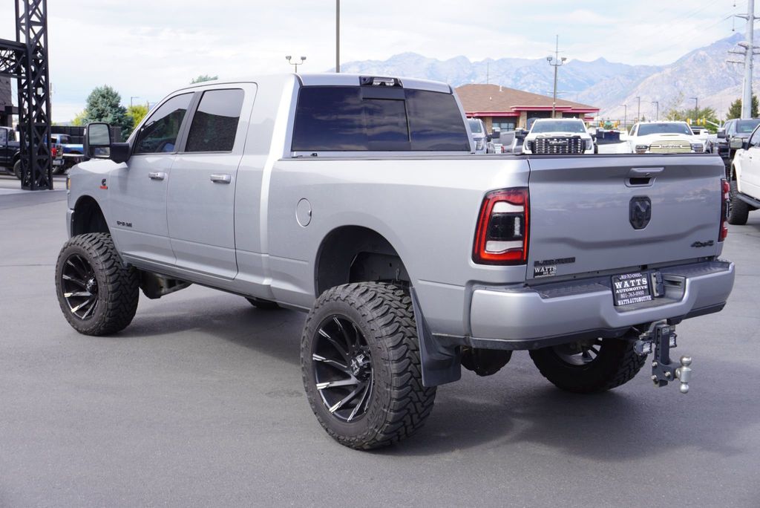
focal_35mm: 42
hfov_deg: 46.4
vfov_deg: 31.9
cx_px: 380
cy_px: 254
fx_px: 887
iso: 100
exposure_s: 1/125
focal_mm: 28
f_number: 6.3
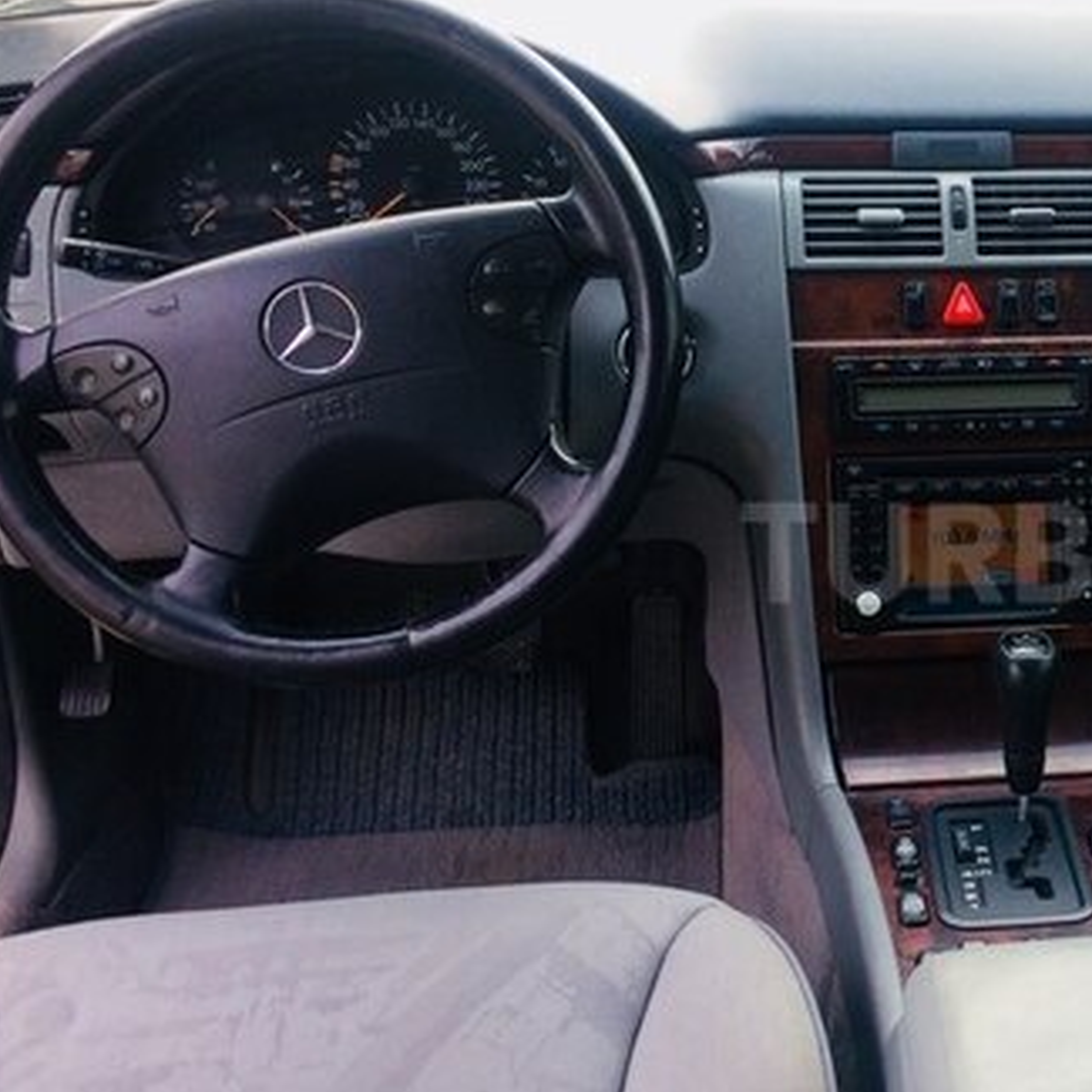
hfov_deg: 30.5
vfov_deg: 32.8
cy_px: 553
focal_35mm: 52
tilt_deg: -20.7
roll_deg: -1.1
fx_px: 1856
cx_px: 1085
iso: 32
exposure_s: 1/106
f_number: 2.2
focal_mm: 4.15
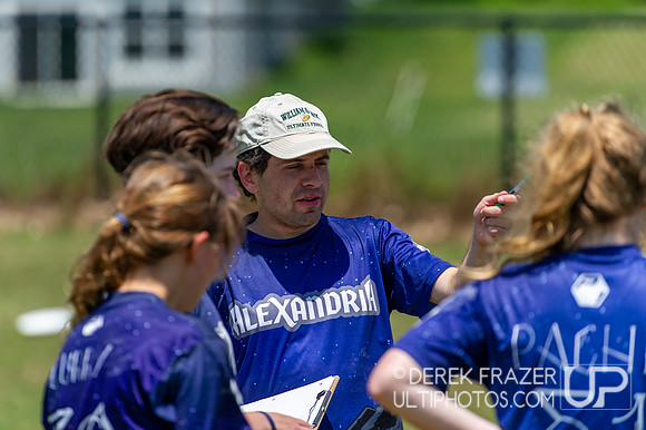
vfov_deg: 4.1
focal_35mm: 339
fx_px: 6077
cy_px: 191
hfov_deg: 6.1
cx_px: 286
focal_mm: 280
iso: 320
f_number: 4
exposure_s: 1/3200
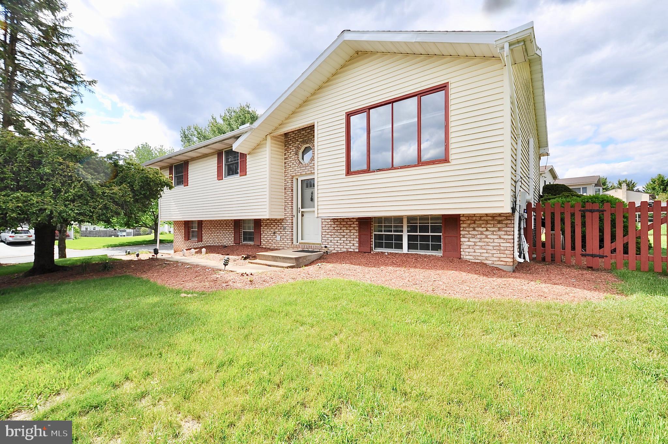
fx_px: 278
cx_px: 334
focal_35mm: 15
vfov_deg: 77.2
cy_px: 222
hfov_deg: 100.5
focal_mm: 10
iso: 200
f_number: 8
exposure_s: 1/200
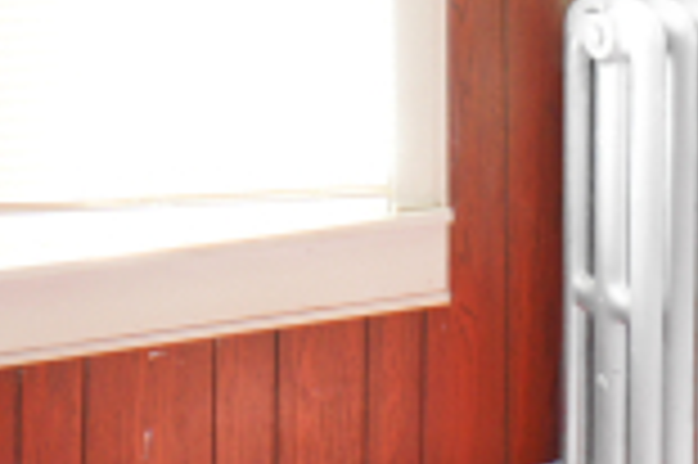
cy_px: 104
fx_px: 2247
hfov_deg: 17.6
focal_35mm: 116
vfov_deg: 11.7
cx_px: 295
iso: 200
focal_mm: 16
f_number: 2.8
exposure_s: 1/60
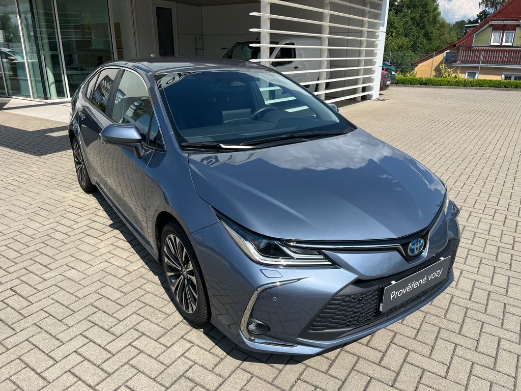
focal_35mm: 26
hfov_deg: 67.3
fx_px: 391
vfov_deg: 53.1
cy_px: 196
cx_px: 260
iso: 50
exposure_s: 1/3745
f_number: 1.6
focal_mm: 5.1
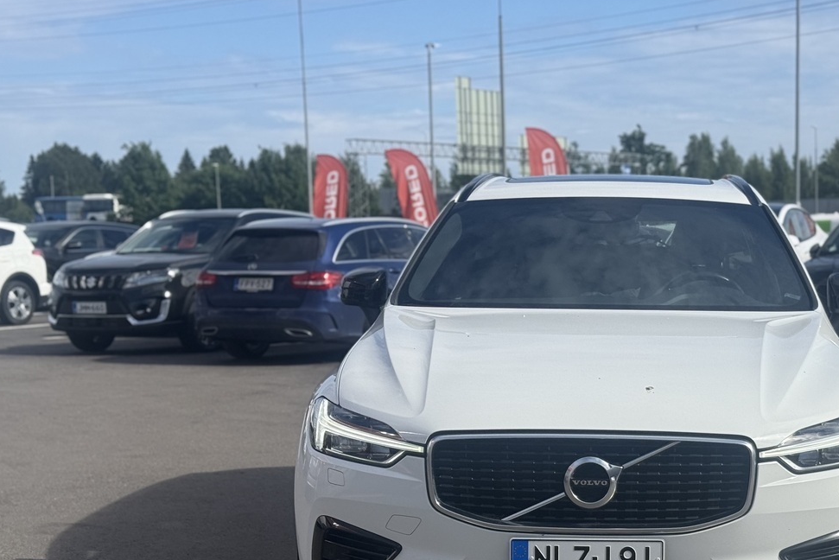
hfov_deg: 27.1
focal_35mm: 74
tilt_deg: -6.8
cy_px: 433
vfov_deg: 18.3
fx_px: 1725
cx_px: 600
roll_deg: +1.6
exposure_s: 1/5587
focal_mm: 6.76
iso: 64
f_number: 1.78
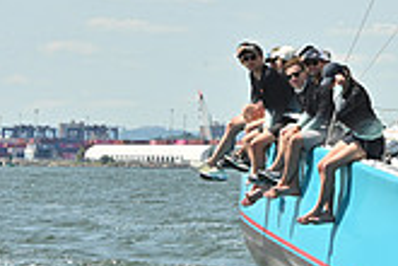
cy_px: 209
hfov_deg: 4.7
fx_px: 4853
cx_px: 502
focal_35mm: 439
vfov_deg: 3.1
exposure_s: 1/1250
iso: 320
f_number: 7.1
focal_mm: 125
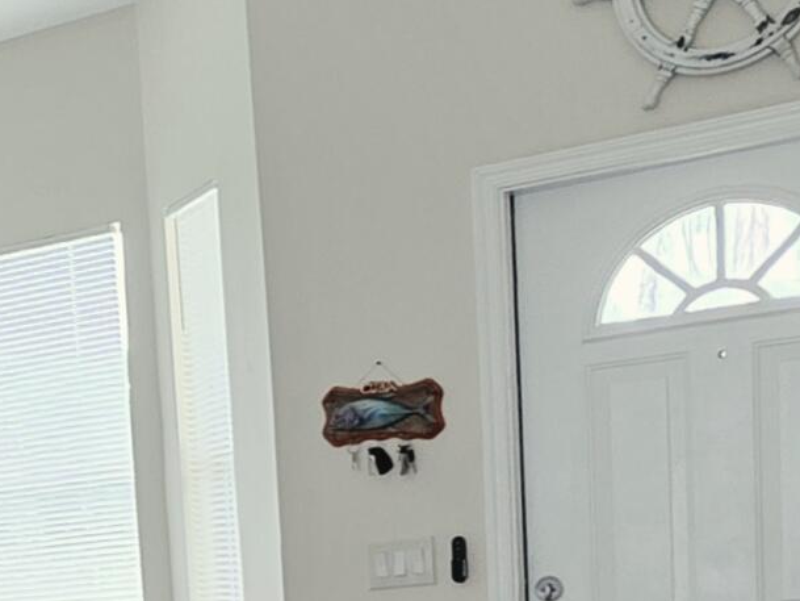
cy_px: 825
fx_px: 1479
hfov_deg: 26.6
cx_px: -181
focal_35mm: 64
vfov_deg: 20.5
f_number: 1.9
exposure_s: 1/120
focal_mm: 2.2
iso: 125
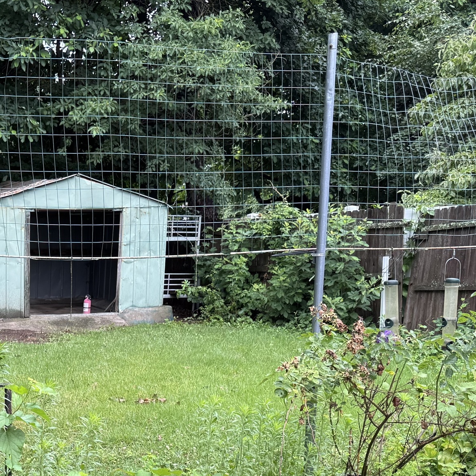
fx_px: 871
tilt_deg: -12.6
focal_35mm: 56
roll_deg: +2.1
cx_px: 18
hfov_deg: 28.9
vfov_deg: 29.3
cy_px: 426
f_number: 1.78
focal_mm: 6.76
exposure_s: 1/137
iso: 50
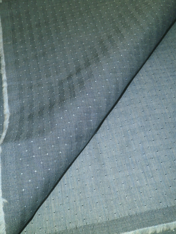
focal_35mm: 36
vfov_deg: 51.4
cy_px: 117
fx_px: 244
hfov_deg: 39.7
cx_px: 88
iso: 200
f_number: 3.1
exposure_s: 1/40
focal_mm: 6.4
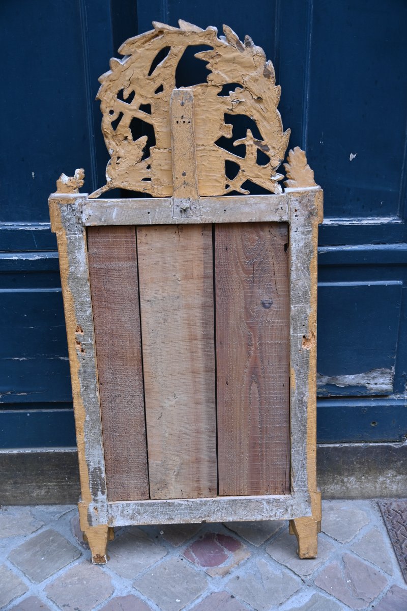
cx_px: 204
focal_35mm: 42
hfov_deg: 31.9
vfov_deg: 46.4
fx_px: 712
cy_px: 306
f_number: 3.8
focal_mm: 28
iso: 140
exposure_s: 1/50
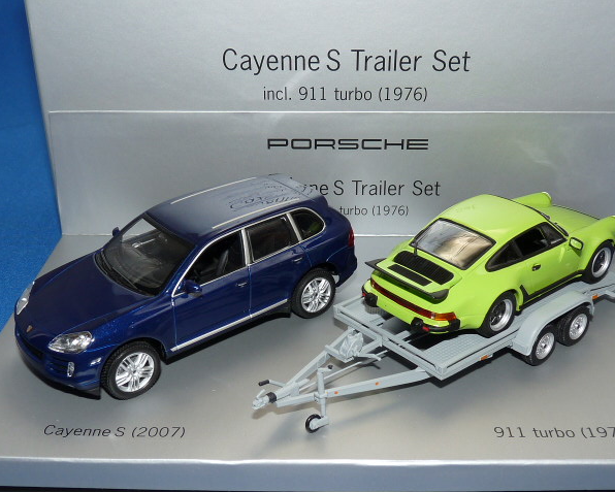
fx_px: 801
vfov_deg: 34.2
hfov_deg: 42.0
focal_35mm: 44
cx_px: 326
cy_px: 247
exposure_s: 1/30
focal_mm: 4.8
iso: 100
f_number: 4
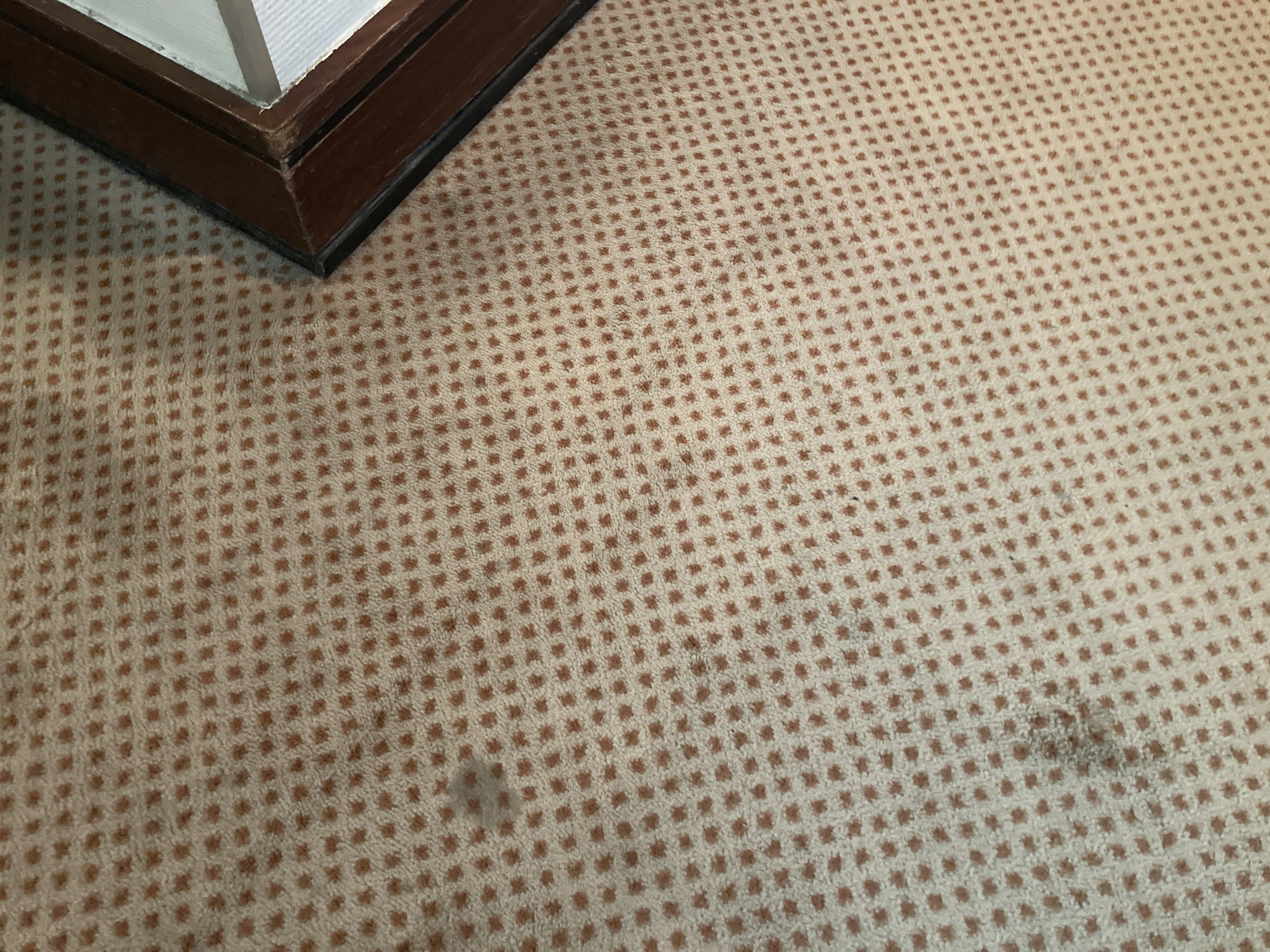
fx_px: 1027
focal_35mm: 28
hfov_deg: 63.4
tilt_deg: -60.5
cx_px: 635
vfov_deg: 49.7
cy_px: 476
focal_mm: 3.99
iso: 500
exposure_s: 1/30
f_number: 1.8
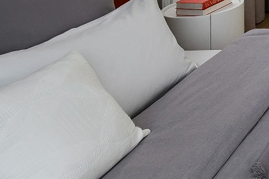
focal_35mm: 52
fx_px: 388
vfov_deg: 20.3
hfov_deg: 26.3
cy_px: -124
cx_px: 414
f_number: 10
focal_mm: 14
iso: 1000
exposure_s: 1/40
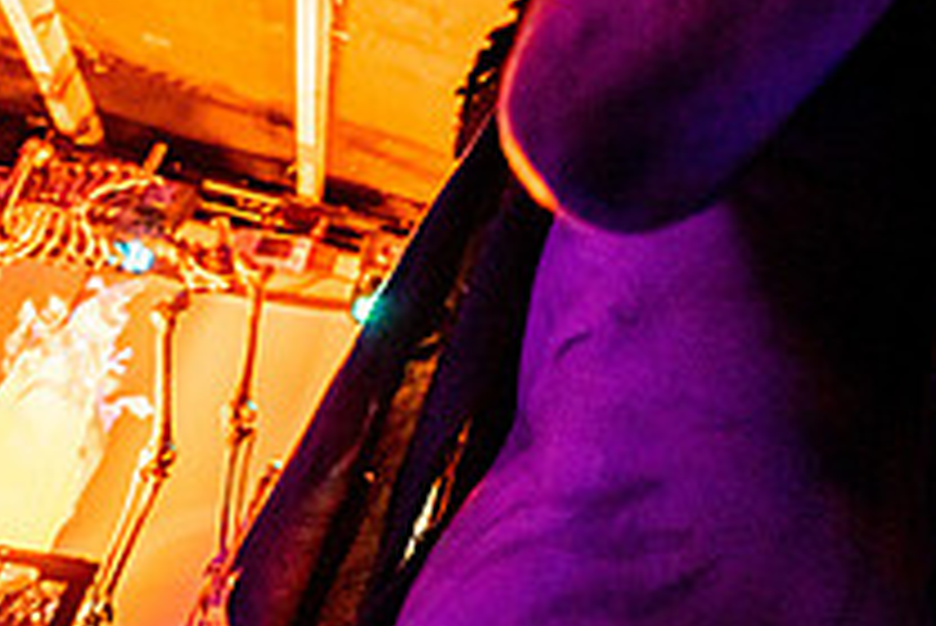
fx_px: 1015
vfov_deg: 32.5
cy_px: 56
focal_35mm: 39
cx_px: 1048
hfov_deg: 39.6
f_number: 2.8
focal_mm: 14
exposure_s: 1/160
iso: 2500
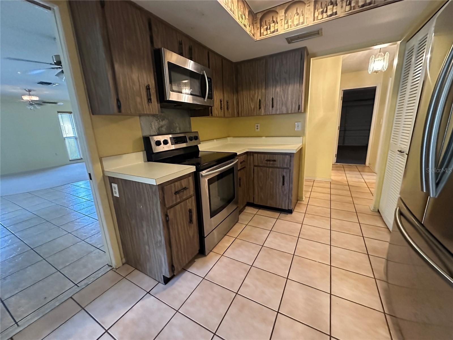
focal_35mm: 14
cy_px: 170
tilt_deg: -14.5
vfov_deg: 85.7
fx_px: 183
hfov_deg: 102.1
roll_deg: +2.5
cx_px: 226
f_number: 2.2
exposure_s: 1/60
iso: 1250
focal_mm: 2.22
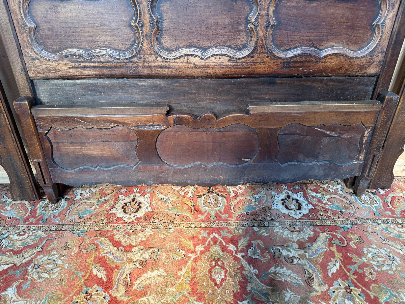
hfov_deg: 71.6
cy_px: 152
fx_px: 281
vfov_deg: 56.8
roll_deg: +0.6
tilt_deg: -33.6
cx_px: 202
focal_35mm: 24
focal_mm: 6.76
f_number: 1.78
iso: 125
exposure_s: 1/100
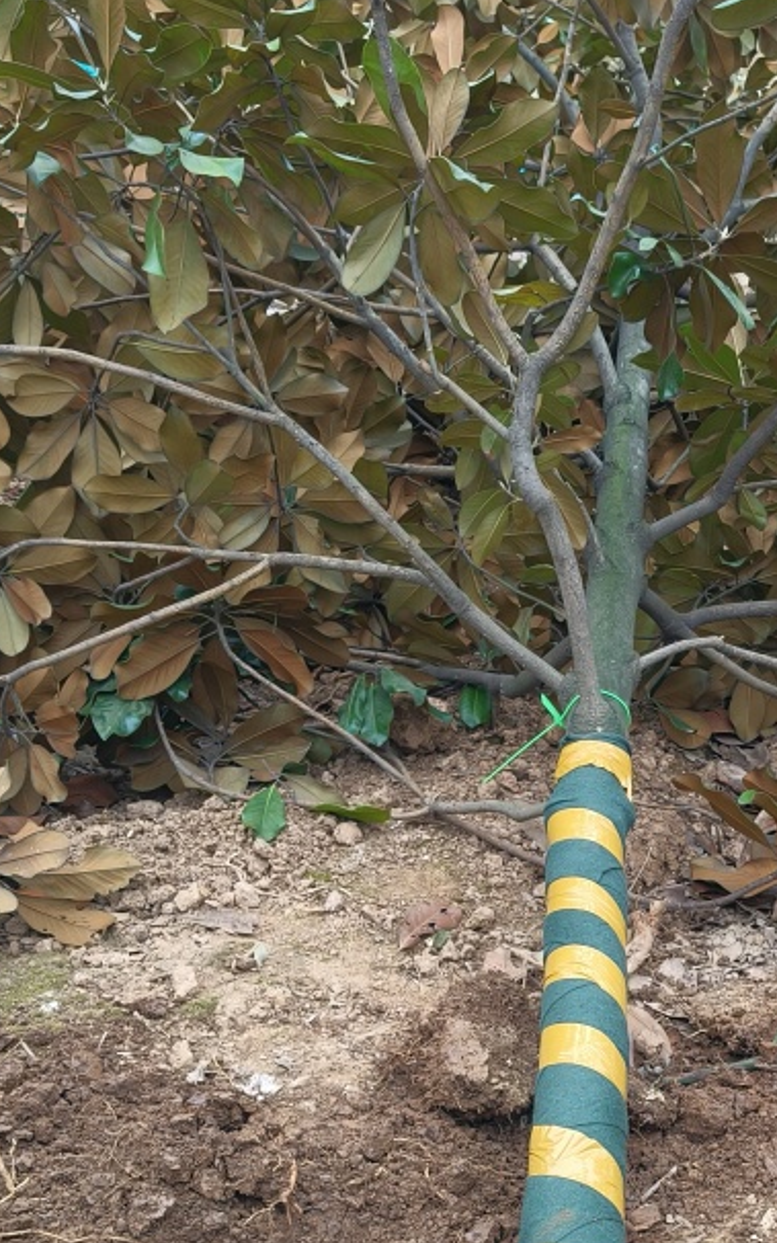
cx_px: 592
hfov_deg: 22.9
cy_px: 1012
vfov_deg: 35.0
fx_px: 1896
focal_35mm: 56
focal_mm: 4.84
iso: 80
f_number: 1.8
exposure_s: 1/100
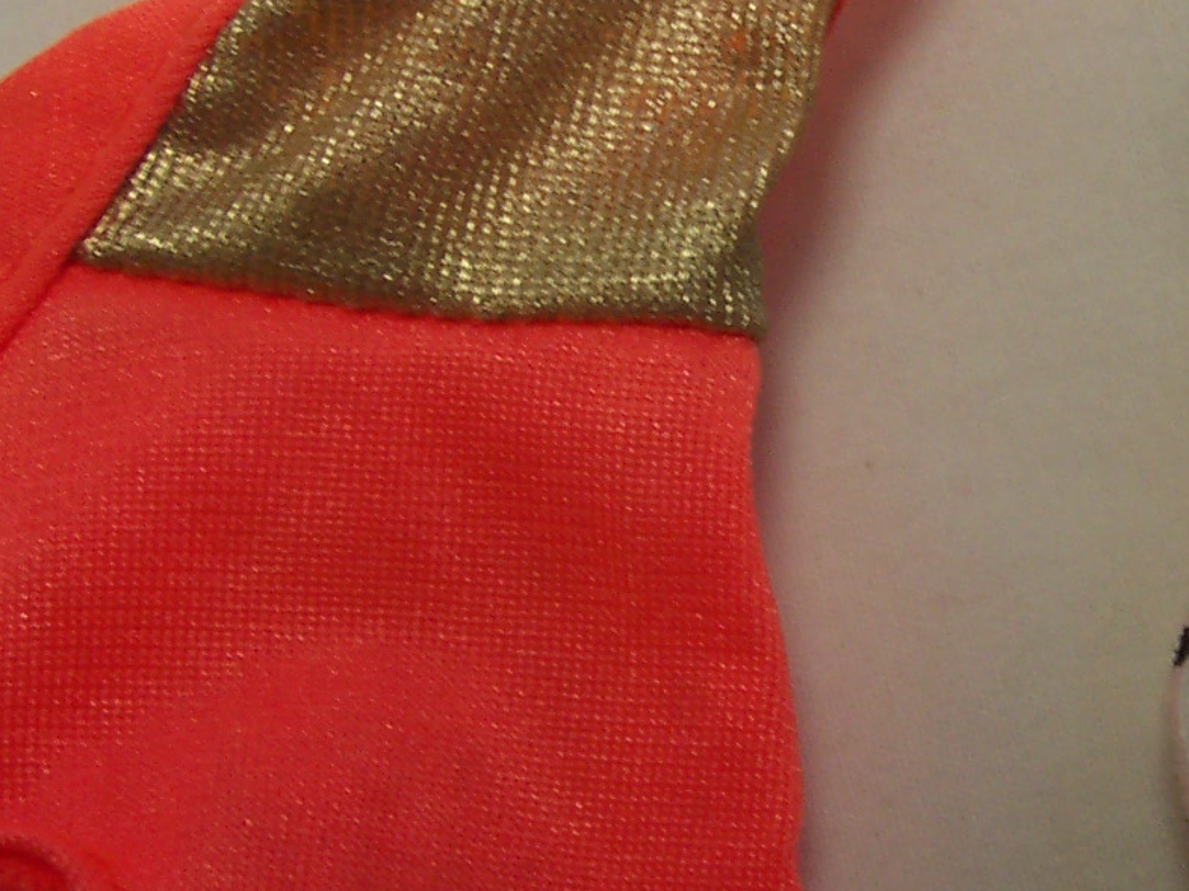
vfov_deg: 18.9
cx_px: 930
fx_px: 2678
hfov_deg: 24.7
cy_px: 425
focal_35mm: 78
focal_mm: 5.6
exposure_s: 1/90
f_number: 2.8
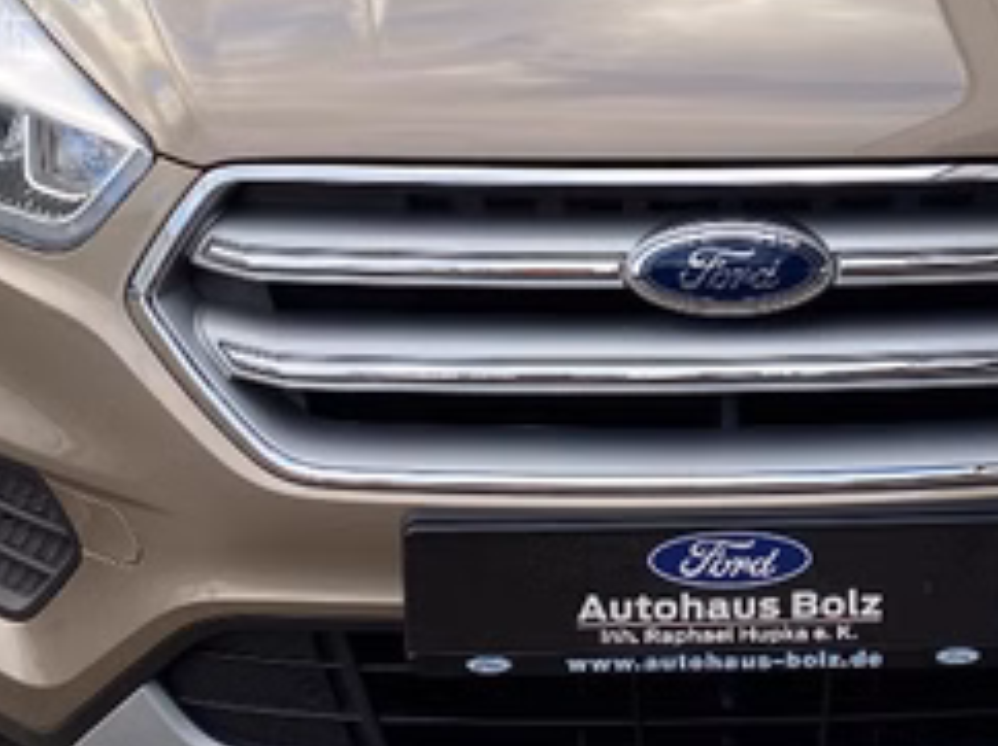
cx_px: 854
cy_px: 185
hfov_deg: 22.4
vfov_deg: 17.0
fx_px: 2477
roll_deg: -1.2
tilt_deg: -11.6
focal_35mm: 86
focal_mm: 4.25
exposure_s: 1/606
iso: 32
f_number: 1.8
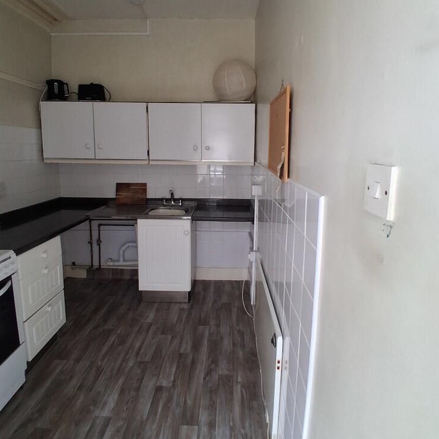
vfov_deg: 71.9
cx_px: 228
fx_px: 301
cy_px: 196
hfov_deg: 72.1
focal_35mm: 21
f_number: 2.2
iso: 160
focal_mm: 1.4
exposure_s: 1/120
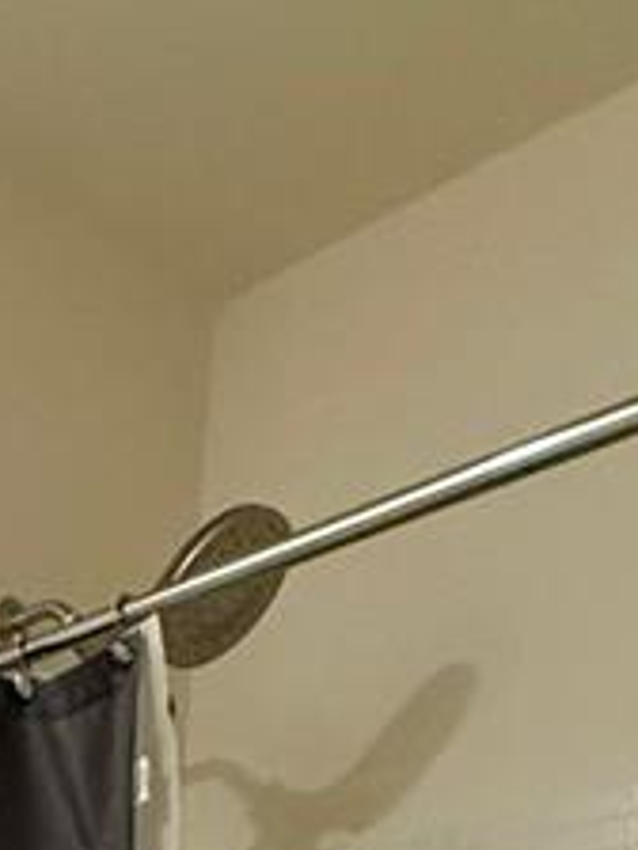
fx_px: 1843
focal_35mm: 75
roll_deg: -1.0
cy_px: 1666
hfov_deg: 16.5
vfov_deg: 18.2
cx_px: -497
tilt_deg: -6.3
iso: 250
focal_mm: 2.22
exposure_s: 1/60
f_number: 2.2
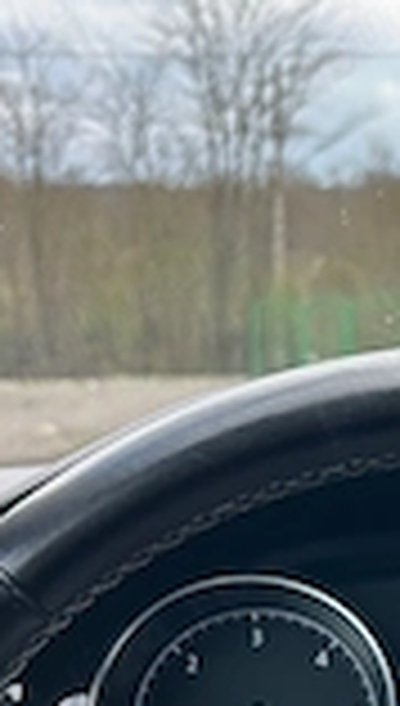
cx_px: 544
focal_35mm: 72
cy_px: 728
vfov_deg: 27.4
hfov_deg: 15.9
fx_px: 1350
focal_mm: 5.7
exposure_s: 1/421
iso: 50
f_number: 1.5
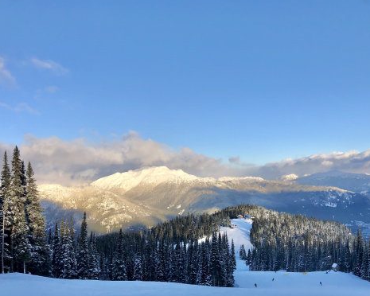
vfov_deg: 41.0
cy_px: 178
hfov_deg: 50.3
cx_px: 191
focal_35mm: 36
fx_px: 394
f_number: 1.8
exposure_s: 1/1919
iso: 20
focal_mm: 4
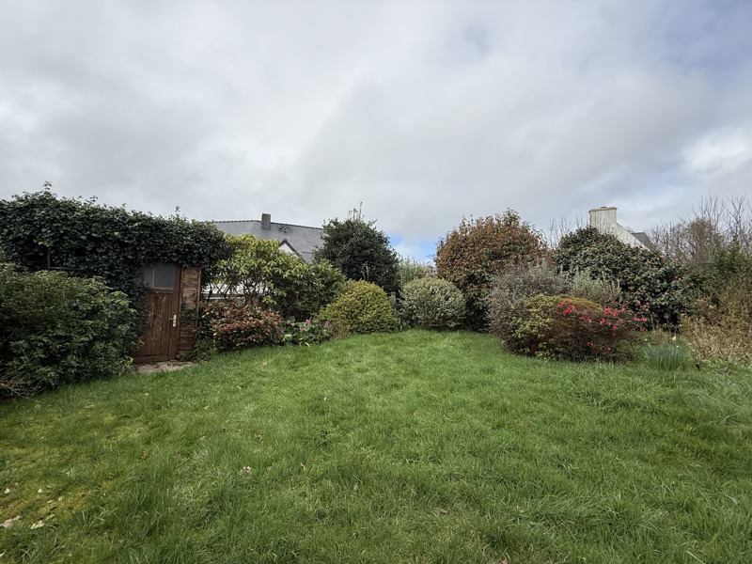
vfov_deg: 85.7
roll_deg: -1.6
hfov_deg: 102.1
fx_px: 304
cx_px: 376
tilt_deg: +2.9
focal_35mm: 14
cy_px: 282
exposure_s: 1/1399
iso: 50
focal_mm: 2.22
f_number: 2.2
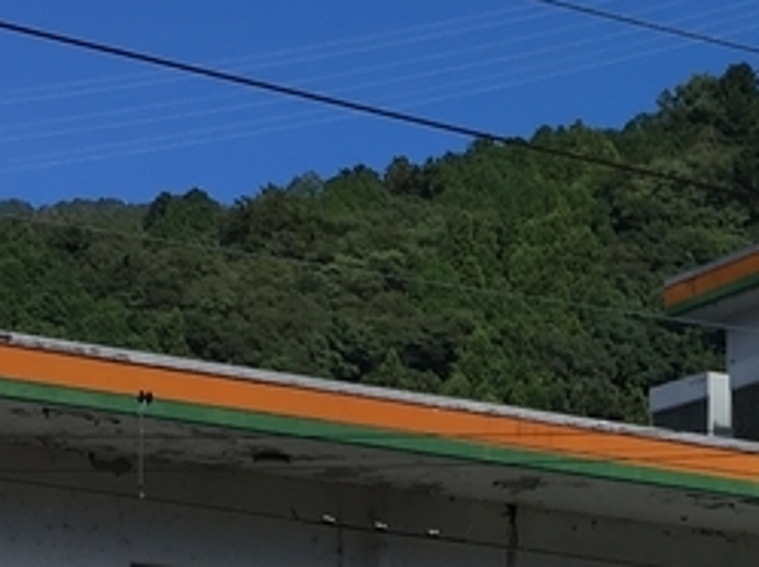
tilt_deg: +6.0
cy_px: 759
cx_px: 805
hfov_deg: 13.9
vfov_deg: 10.3
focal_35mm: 140
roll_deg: -0.3
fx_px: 3065
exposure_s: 1/1241
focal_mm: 4.15
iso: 25
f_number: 2.2
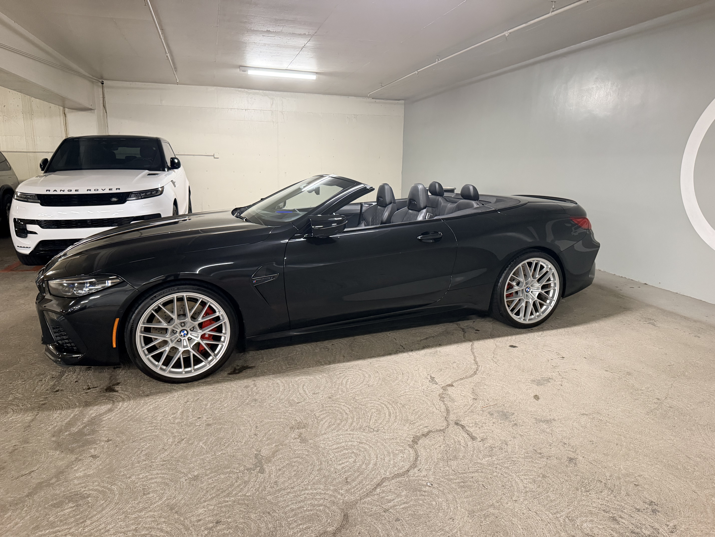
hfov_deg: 71.6
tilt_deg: -12.4
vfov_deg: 56.8
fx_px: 496
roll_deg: -0.8
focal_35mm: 24
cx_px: 358
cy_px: 268
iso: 640
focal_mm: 6.76
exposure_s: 1/60
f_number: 1.78
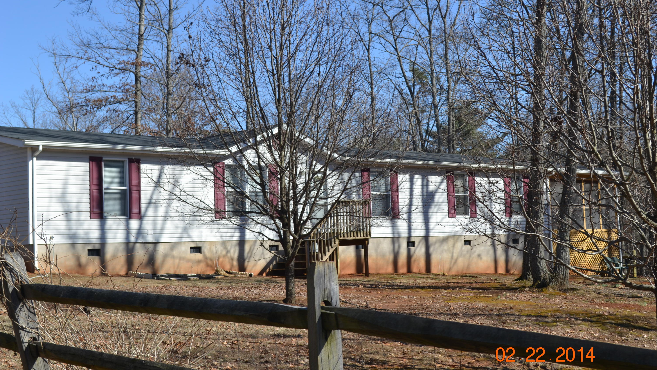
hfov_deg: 33.3
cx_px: 328
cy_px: 168
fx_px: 1097
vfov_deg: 19.1
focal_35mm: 63
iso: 100
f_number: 7.1
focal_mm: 40
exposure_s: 1/200
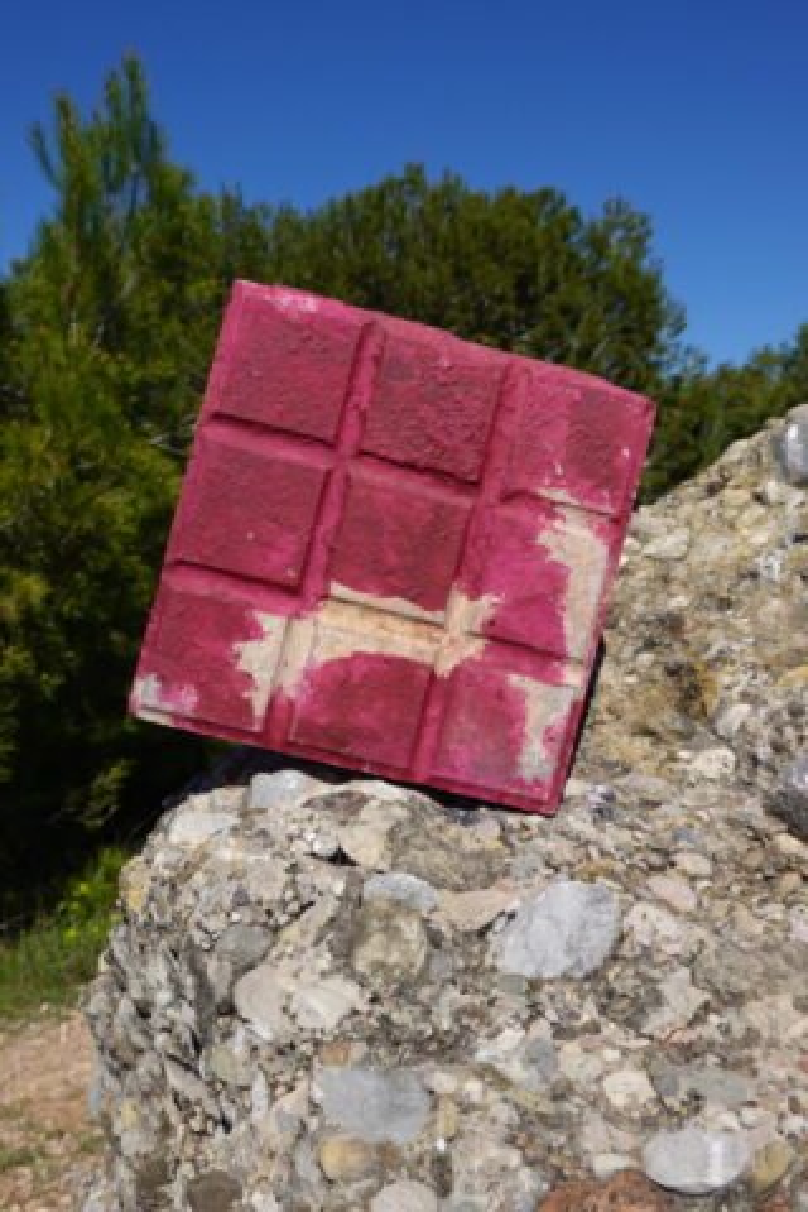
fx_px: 1010
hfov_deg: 43.6
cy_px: 606
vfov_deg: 61.9
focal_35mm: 30
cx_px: 404
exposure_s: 1/640
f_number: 5.6
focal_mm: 11.29
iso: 100
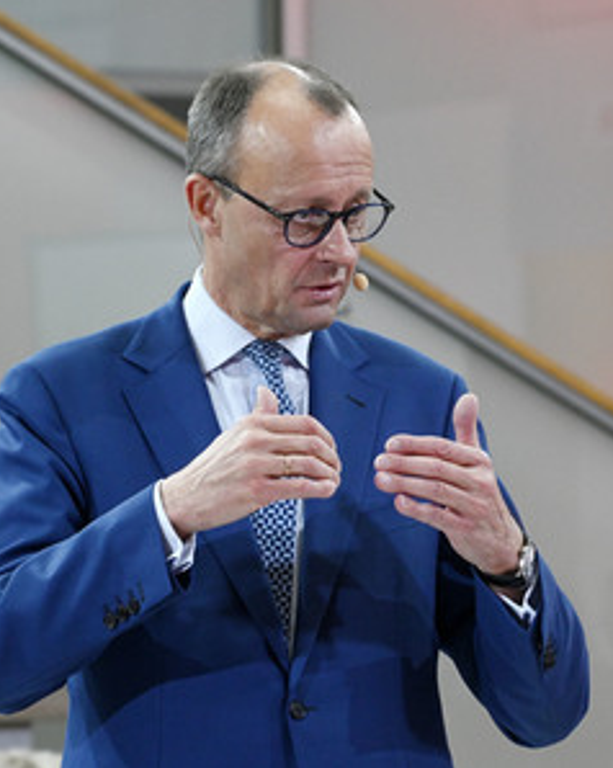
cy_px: 384
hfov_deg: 5.4
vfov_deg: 6.8
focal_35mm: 284
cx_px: 354
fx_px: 6447
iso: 6400
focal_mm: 200
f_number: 8
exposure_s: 1/400
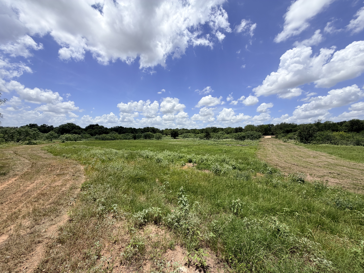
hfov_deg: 102.1
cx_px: 182
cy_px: 136
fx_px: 147
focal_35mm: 14
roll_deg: -0.7
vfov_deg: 85.7
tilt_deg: -0.8
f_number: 2.2
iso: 20
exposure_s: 1/1235
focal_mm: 2.22
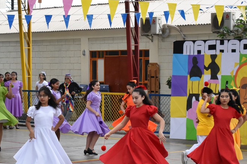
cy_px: 139
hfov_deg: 17.3
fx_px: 810
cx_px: 96
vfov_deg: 11.5
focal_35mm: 118
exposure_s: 1/500
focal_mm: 35
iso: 1800
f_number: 4.5
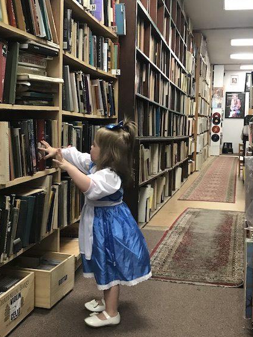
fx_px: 390
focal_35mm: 40
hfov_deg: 35.9
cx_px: 140
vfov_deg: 46.8
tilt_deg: -3.1
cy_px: 156
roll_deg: -1.2
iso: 64
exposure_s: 1/15
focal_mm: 3.99
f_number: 1.8
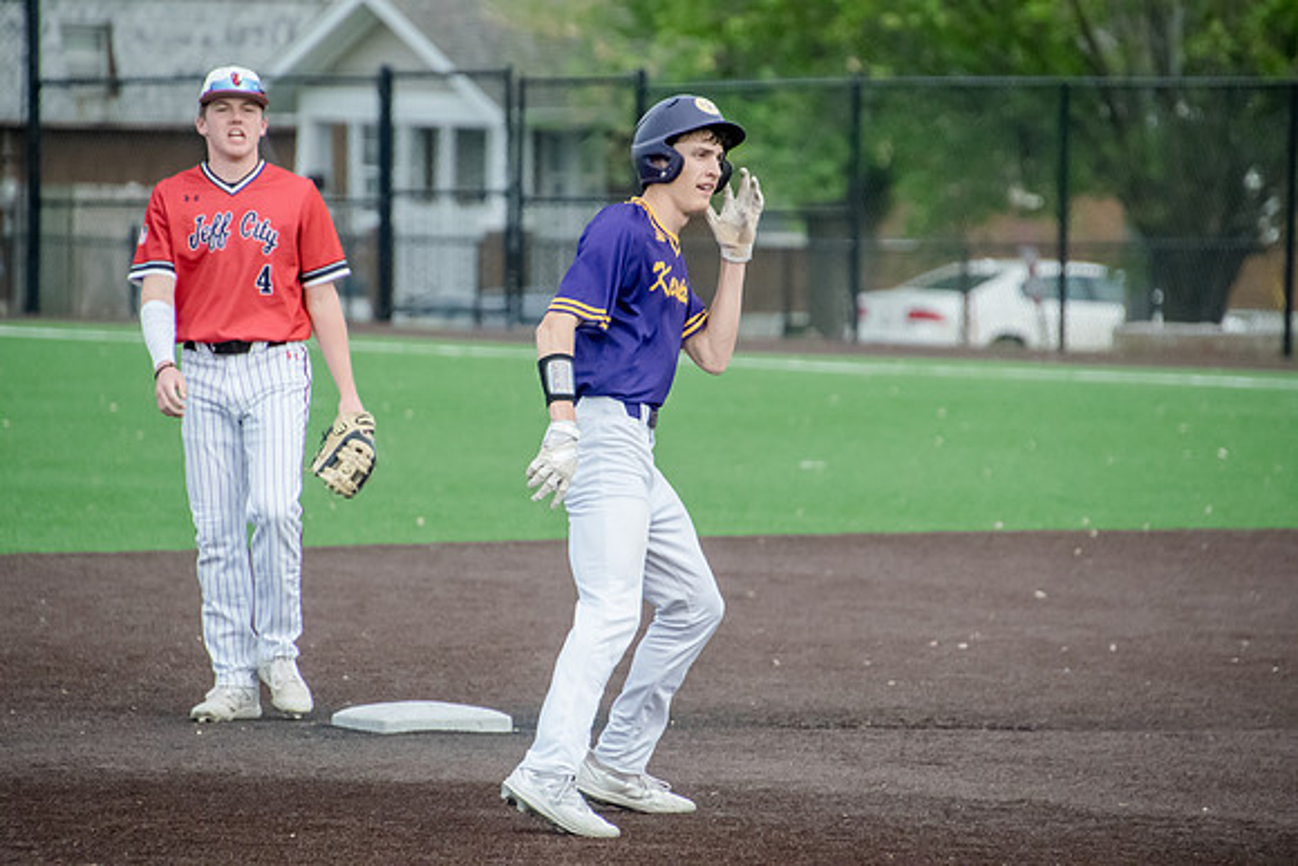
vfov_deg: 3.1
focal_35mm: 450
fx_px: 16228
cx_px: 649
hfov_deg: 4.6
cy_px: 433
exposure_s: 1/2000
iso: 4000
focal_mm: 300
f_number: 6.3
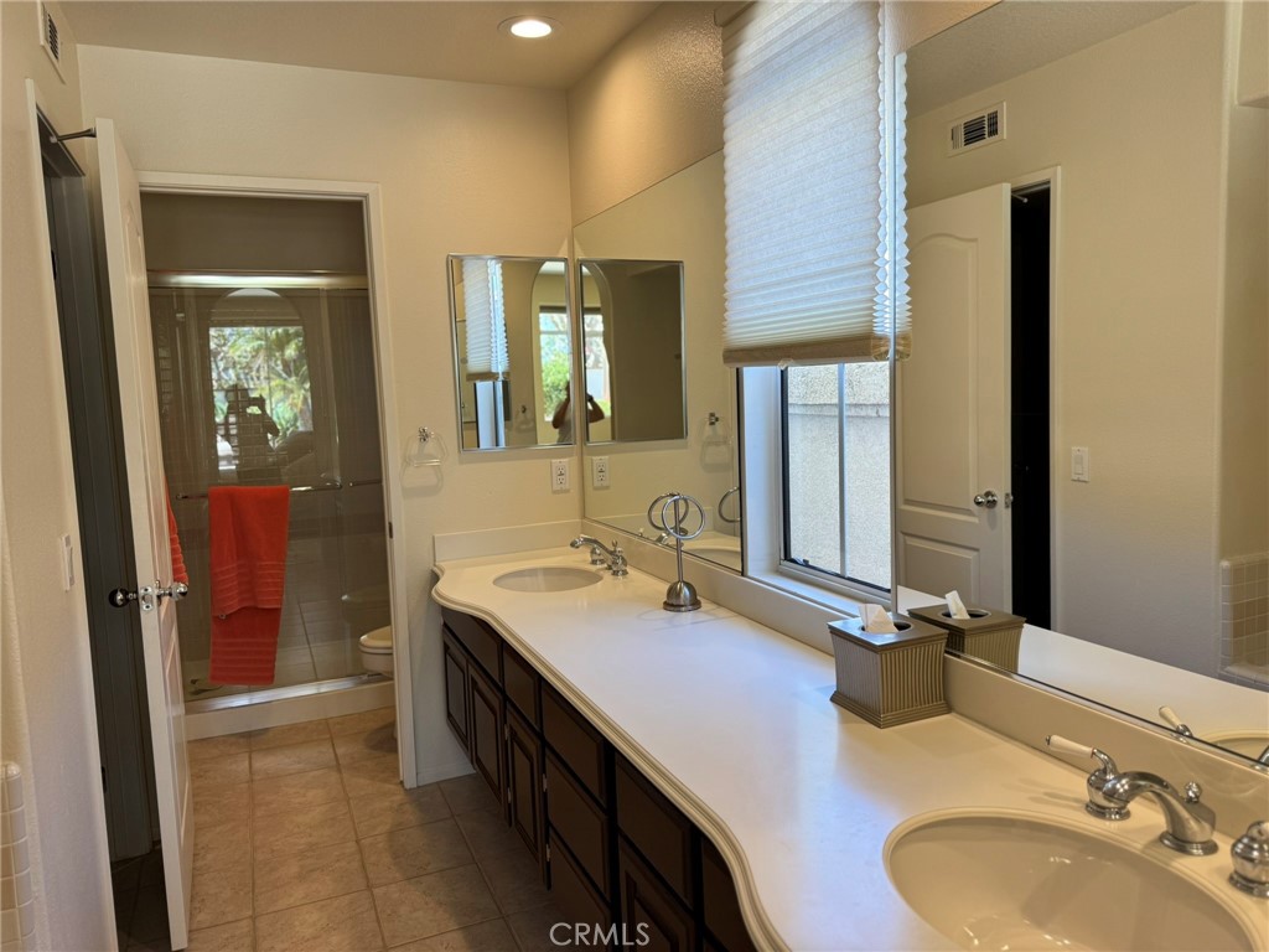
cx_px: 634
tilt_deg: -5.6
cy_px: 476
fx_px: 880
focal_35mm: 24
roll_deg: +1.2
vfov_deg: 56.8
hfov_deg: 71.6
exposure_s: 1/120
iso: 64
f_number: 1.78
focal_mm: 6.76
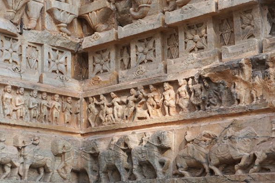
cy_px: 122
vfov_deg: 16.6
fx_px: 626
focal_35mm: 82
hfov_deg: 24.5
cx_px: 71
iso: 100
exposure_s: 1/100
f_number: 10
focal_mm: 24
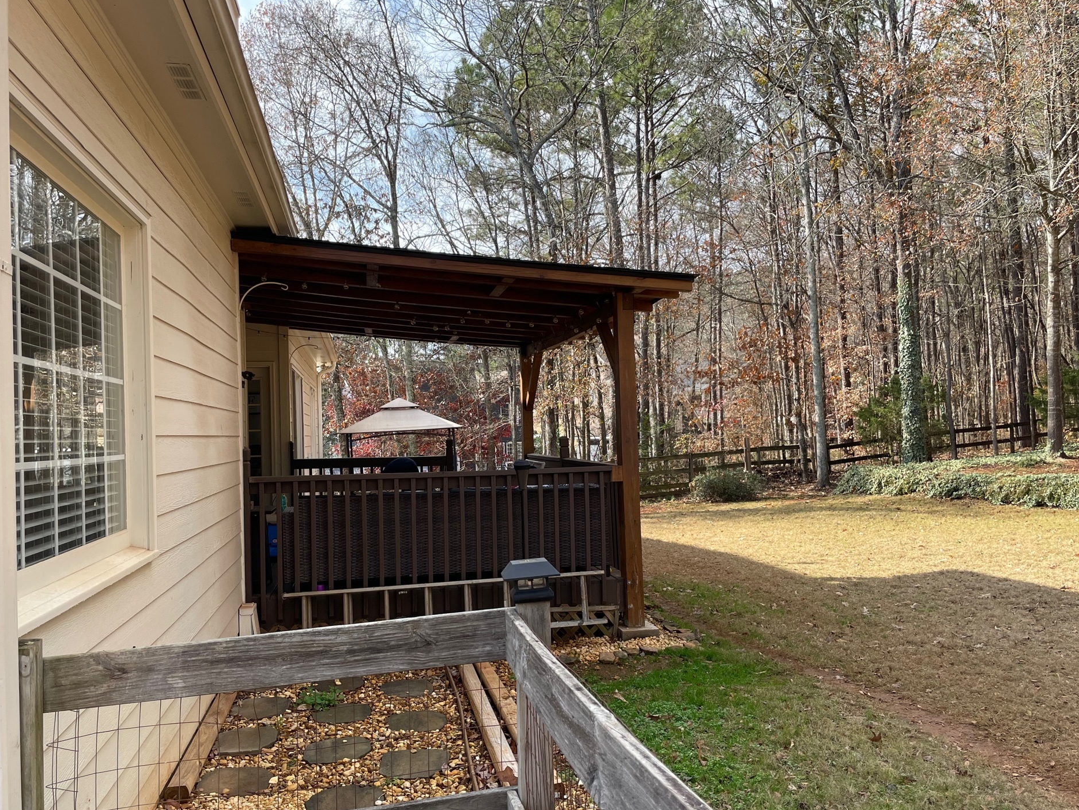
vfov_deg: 49.7
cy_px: 422
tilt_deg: +0.0
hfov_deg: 63.4
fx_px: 873
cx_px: 506
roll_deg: +1.2
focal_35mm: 28
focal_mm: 4.2
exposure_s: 1/790
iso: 32
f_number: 1.6
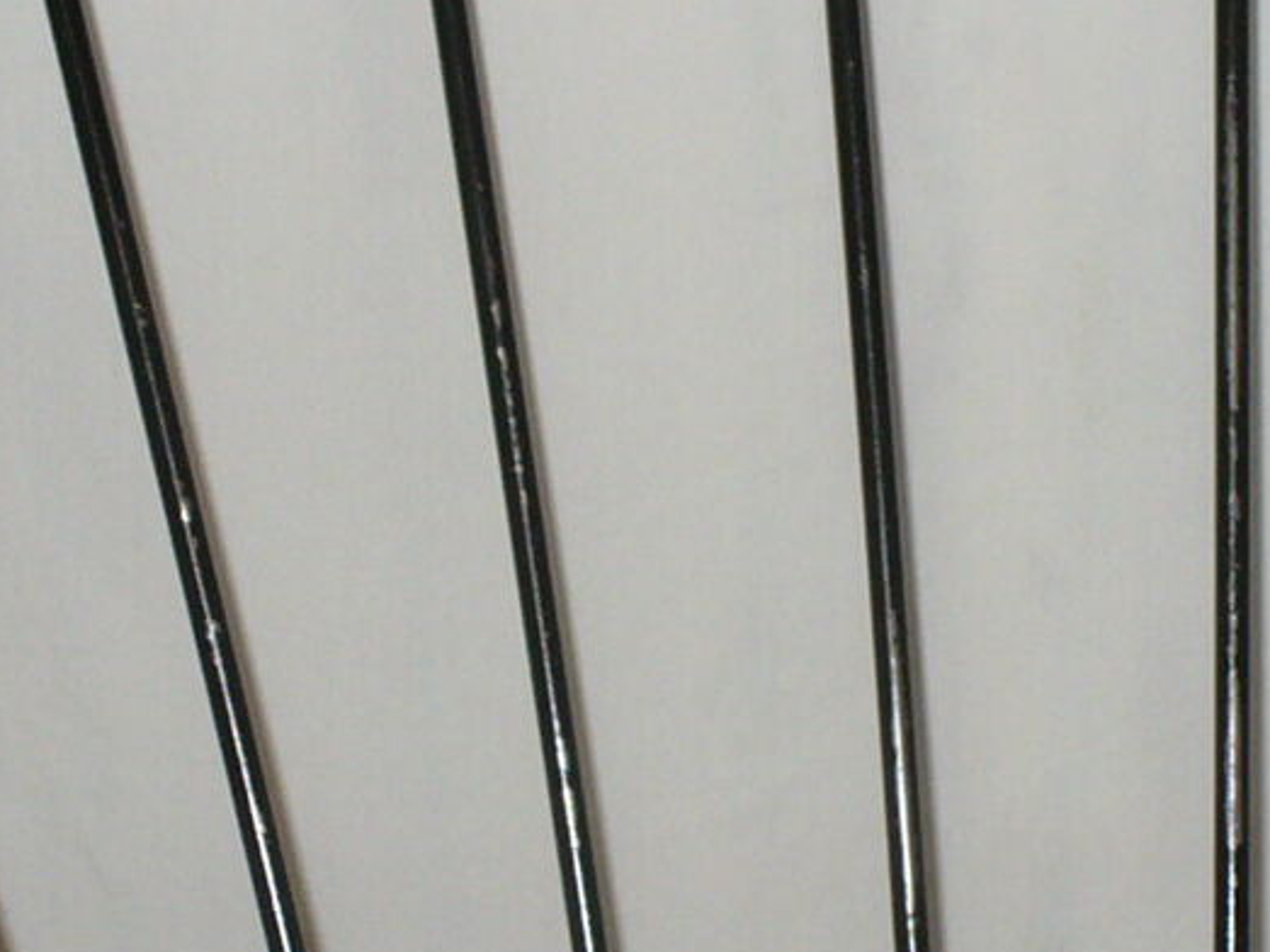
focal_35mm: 145
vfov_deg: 10.2
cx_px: 869
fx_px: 5319
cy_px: 658
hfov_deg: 13.6
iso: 100
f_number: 2.8
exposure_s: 1/30
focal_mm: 6.1
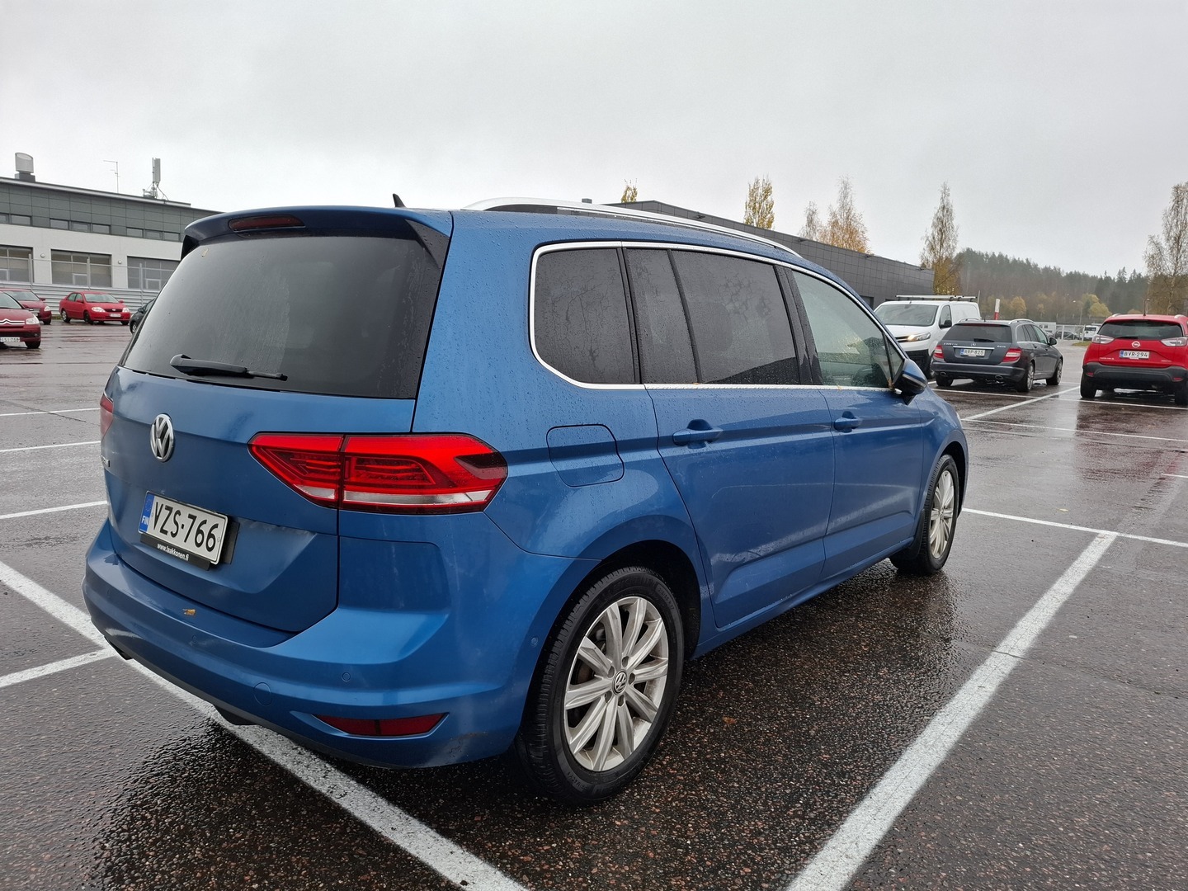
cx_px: 594
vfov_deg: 58.9
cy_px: 446
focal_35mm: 23
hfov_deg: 73.9
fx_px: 789
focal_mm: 5.54
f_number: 1.8
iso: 50
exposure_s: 1/172
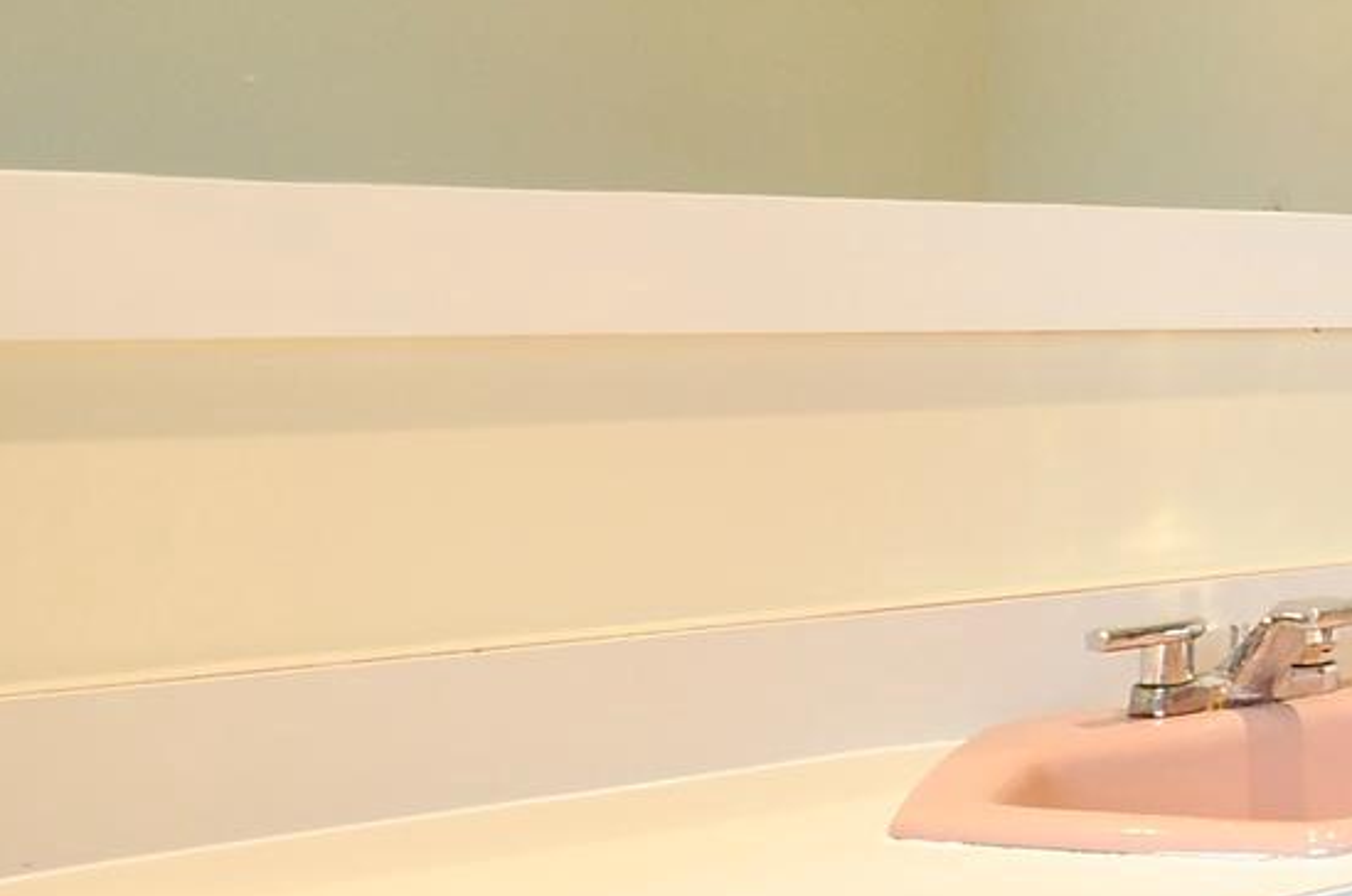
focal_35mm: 56
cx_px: 2342
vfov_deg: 23.9
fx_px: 2099
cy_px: 271
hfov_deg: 22.9
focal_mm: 10
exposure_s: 1/80
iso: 400
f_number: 4.5
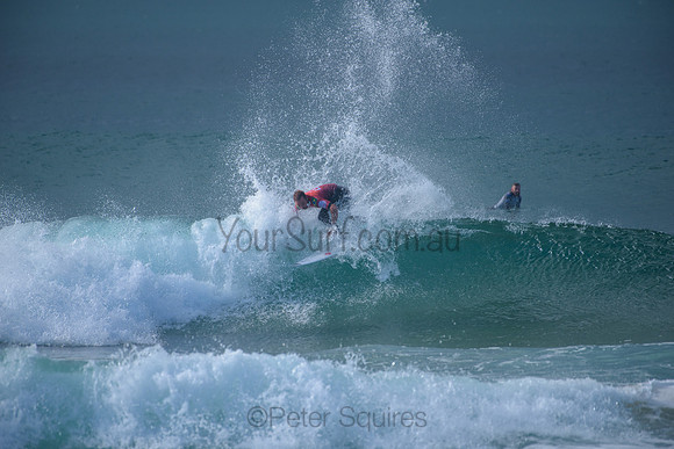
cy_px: 224
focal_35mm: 509
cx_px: 337
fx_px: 9526
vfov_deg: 2.7
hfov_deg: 4.1
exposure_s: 1/2000
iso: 250
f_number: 5.6
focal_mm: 500
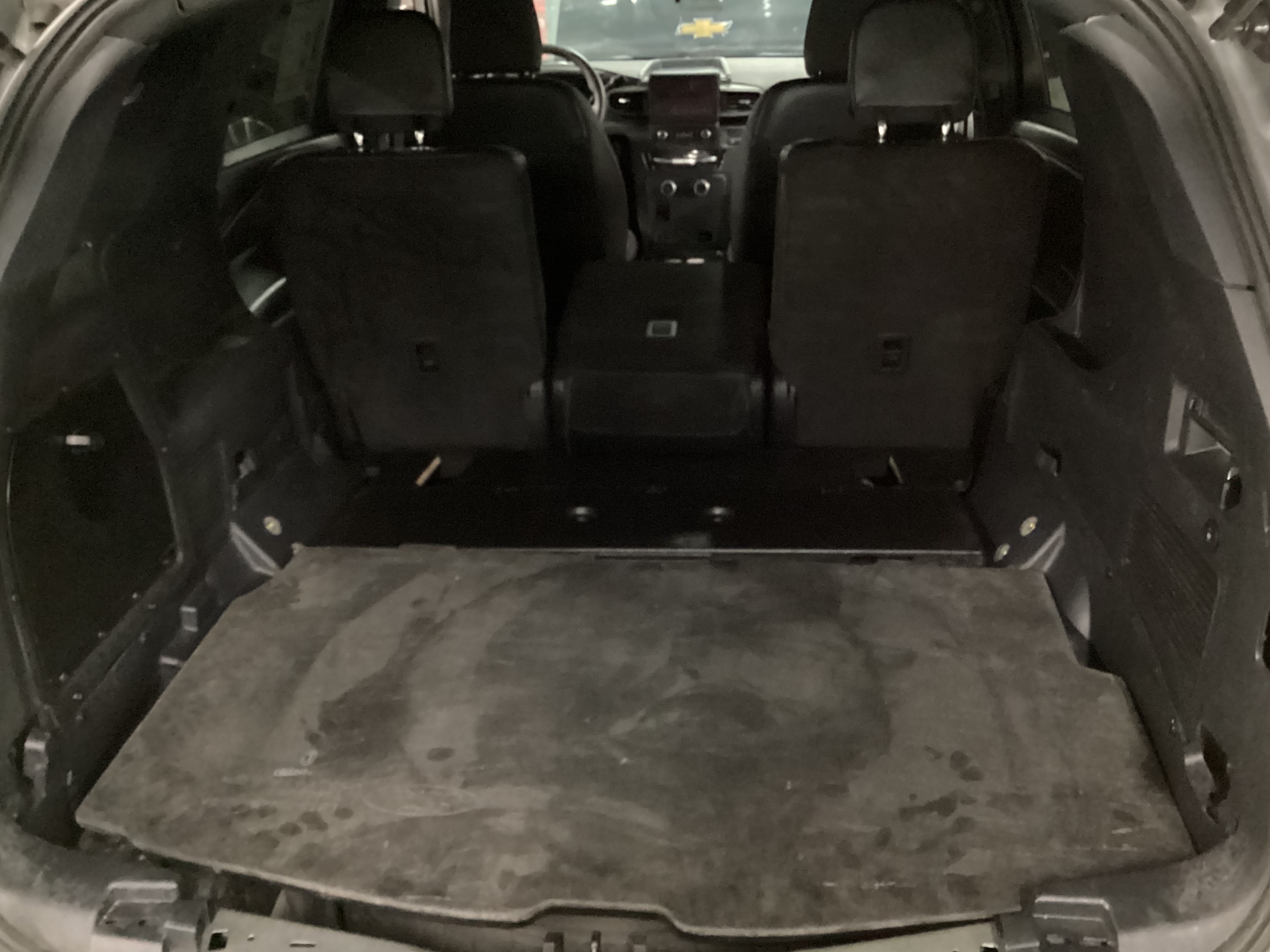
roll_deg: +0.9
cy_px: 477
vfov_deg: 44.2
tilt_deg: -27.3
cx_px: 644
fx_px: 1174
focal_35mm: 32
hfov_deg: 56.8
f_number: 2.4
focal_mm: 3.3
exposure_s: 1/17
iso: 800
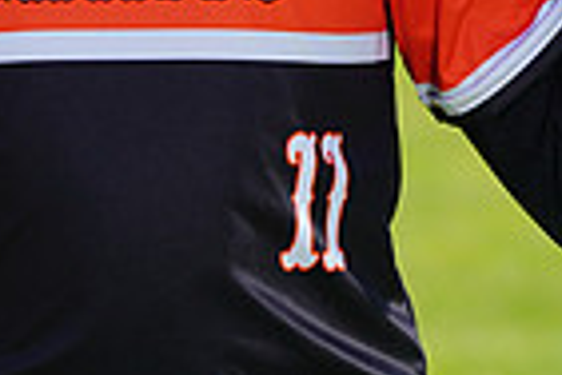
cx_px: -88
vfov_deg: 1.9
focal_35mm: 721
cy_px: -229
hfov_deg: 2.9
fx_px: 11255
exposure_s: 1/250
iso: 100
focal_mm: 175
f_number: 8
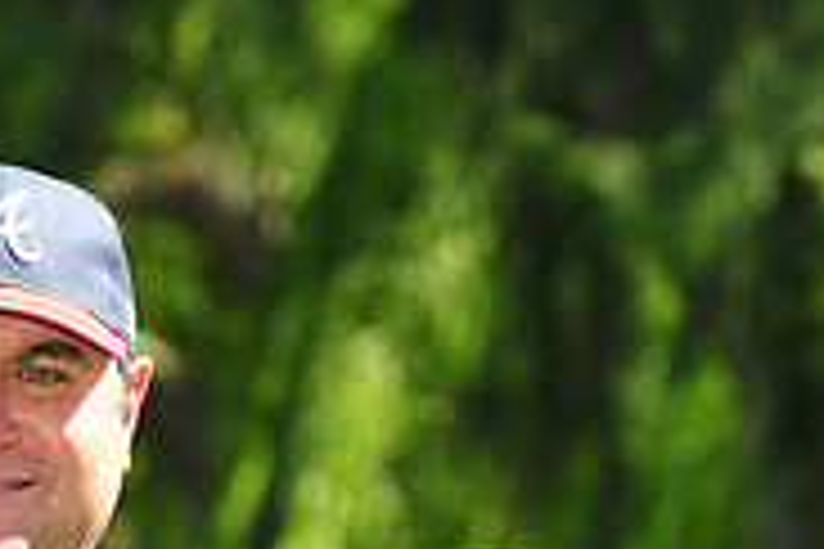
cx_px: -185
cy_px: 747
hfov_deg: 4.2
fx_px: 11260
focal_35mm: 492
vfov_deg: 2.8
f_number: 7.1
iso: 200
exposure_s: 1/200
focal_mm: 155
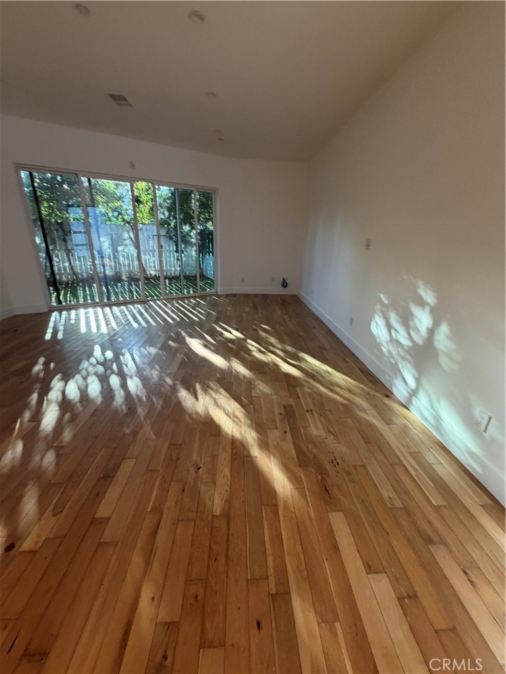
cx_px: 253
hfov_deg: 85.7
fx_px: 273
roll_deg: +2.6
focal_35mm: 14
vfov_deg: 102.1
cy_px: 337
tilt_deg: -23.0
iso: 250
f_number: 2.2
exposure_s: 1/120
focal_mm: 2.22
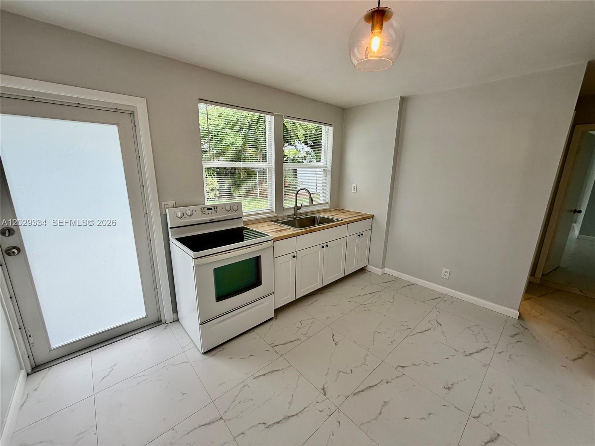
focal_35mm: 14
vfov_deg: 85.7
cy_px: 223
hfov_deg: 102.1
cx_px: 298
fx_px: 241
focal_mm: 2.22
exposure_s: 1/121
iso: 80
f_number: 2.2
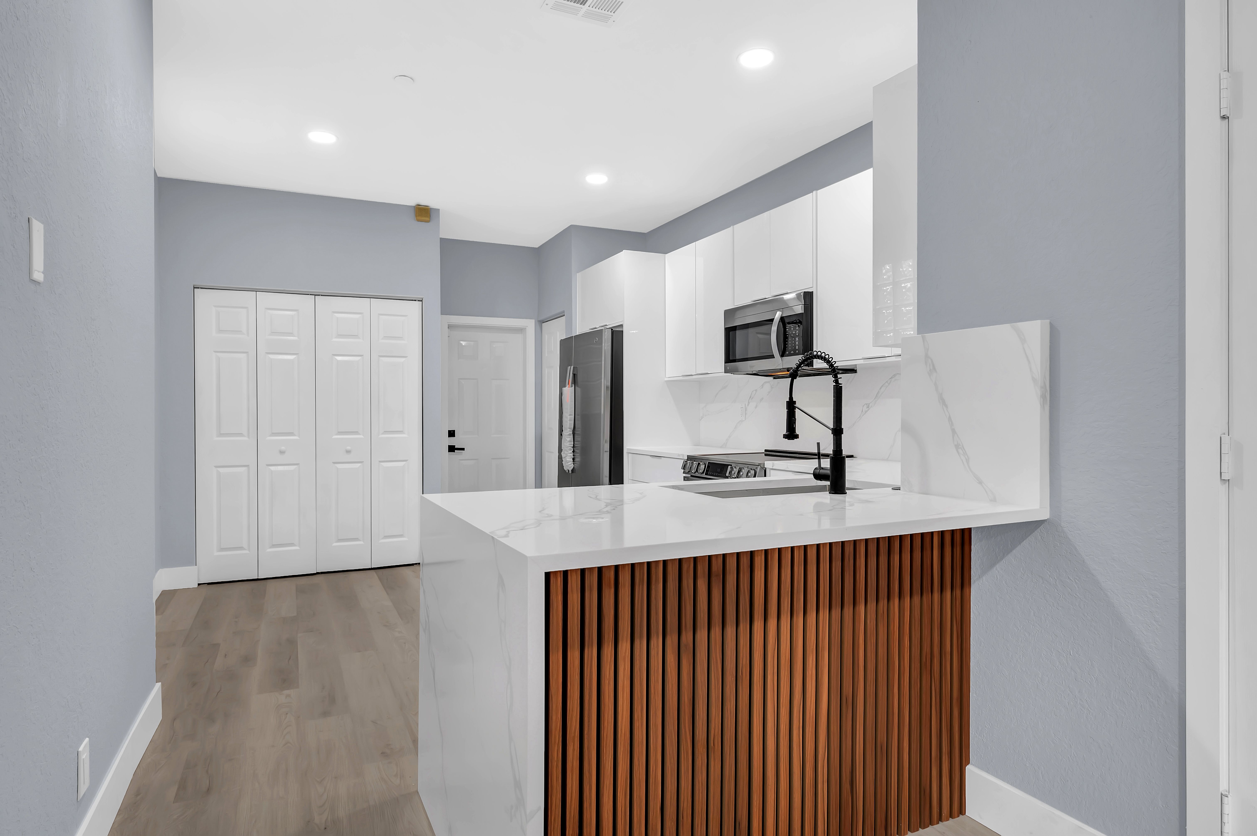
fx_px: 698
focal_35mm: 20
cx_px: 628
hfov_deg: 84.0
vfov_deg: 61.9
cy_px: 418
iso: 640
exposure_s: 1/25
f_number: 8
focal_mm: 20
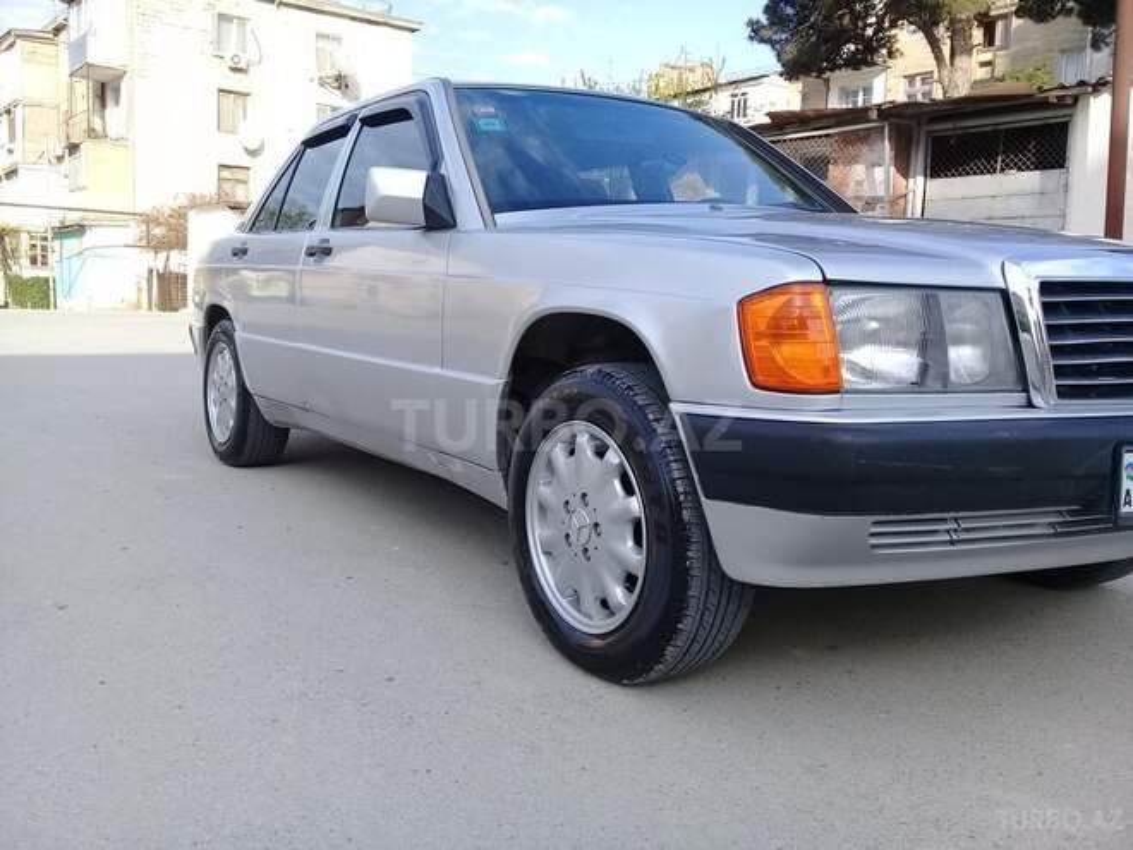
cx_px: 566
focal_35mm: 31
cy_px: 425
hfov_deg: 58.4
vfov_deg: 45.4
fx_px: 1015
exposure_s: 1/492
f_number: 2.2
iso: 50
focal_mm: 3.3
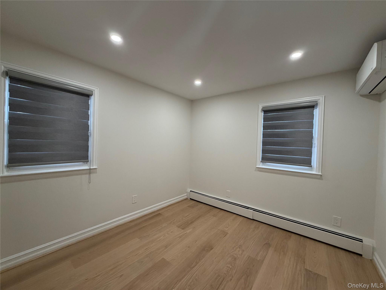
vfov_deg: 85.7
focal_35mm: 14
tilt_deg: -1.8
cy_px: 145
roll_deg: -1.5
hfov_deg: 102.1
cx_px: 193
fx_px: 156
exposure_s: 1/120
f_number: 2.2
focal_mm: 2.22
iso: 250
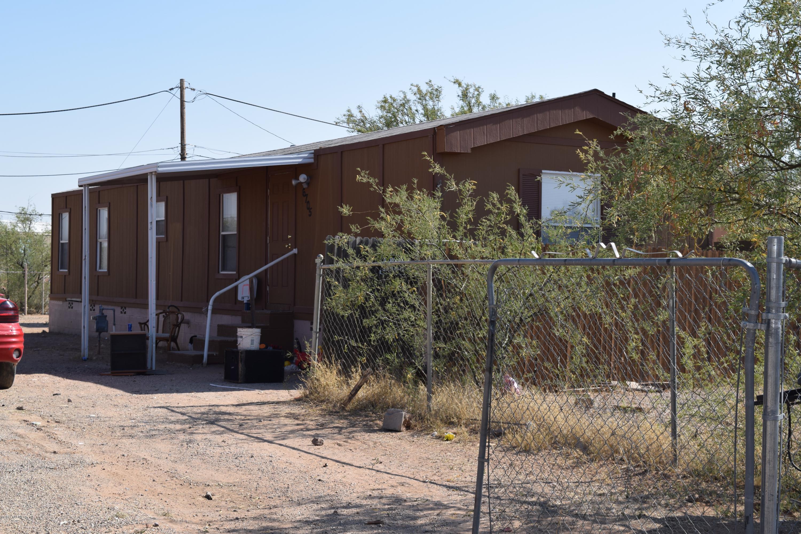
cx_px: 400
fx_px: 1268
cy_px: 267
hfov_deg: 35.1
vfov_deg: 23.8
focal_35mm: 57
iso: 100
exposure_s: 1/200
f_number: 9
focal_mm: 38
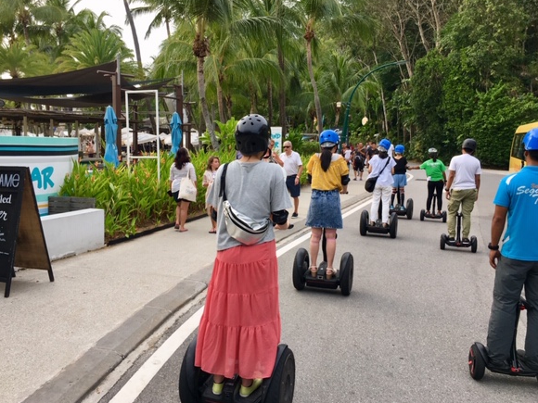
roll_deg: +0.4
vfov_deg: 44.2
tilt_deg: -6.5
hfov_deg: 56.8
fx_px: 497
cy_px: 194
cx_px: 258
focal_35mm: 32
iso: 25
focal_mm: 4.15
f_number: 2.2
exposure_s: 1/255
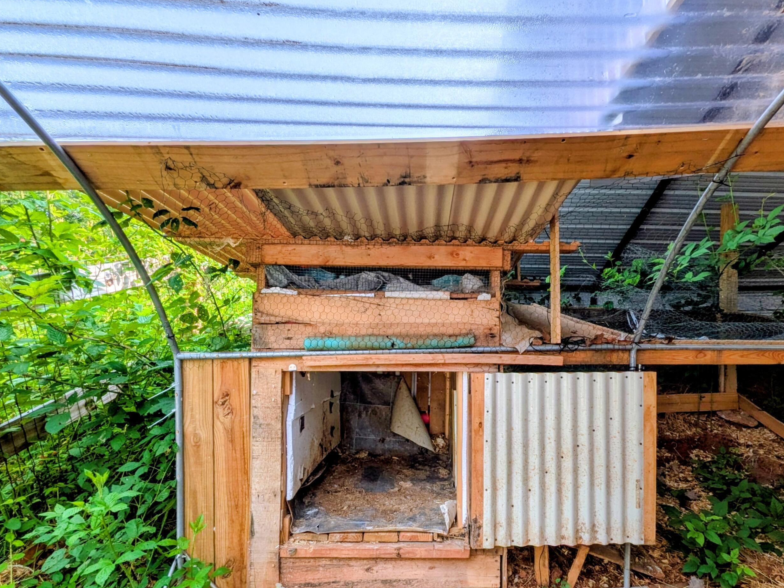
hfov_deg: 90.8
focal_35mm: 17
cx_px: 426
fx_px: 385
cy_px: 344
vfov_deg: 74.1
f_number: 2.2
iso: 26
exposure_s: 1/625
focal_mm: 1.85
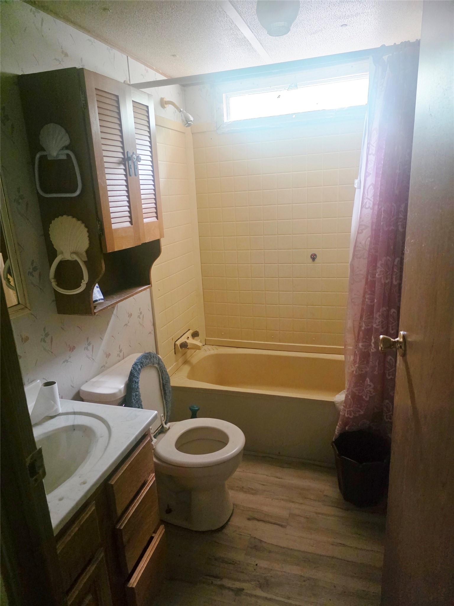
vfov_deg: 73.9
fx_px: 402
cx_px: 227
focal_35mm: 23
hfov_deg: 58.9
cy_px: 303
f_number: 1.7
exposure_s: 1/120
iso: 2000
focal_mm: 6.3
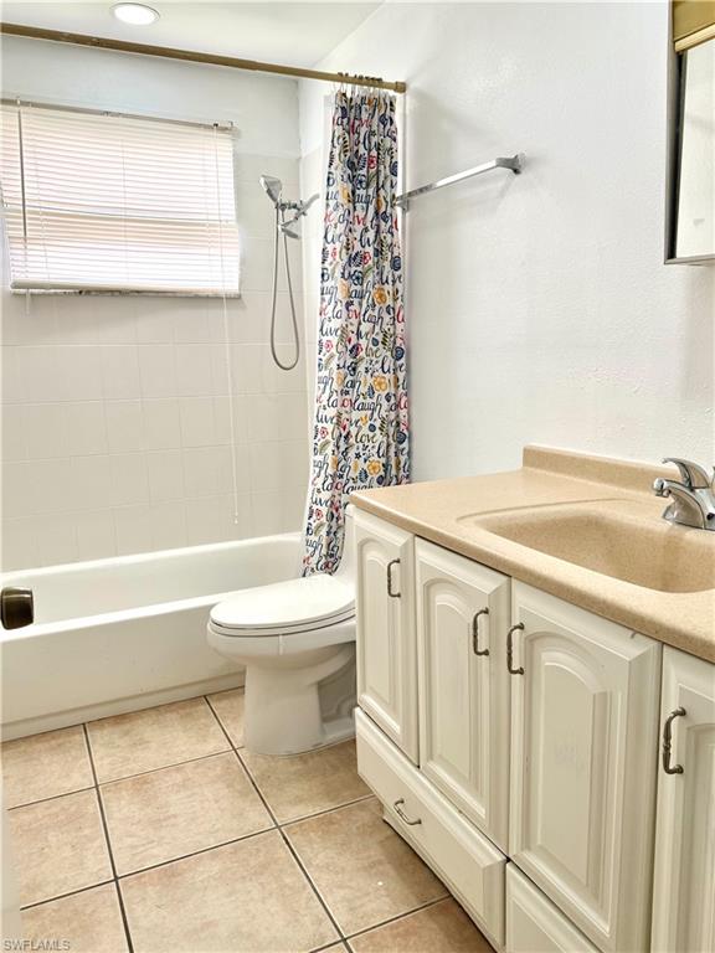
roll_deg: -1.2
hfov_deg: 56.8
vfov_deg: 71.6
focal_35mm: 24
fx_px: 661
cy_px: 476
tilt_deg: -10.8
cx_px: 358
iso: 125
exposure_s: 1/243
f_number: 1.78
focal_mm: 6.76
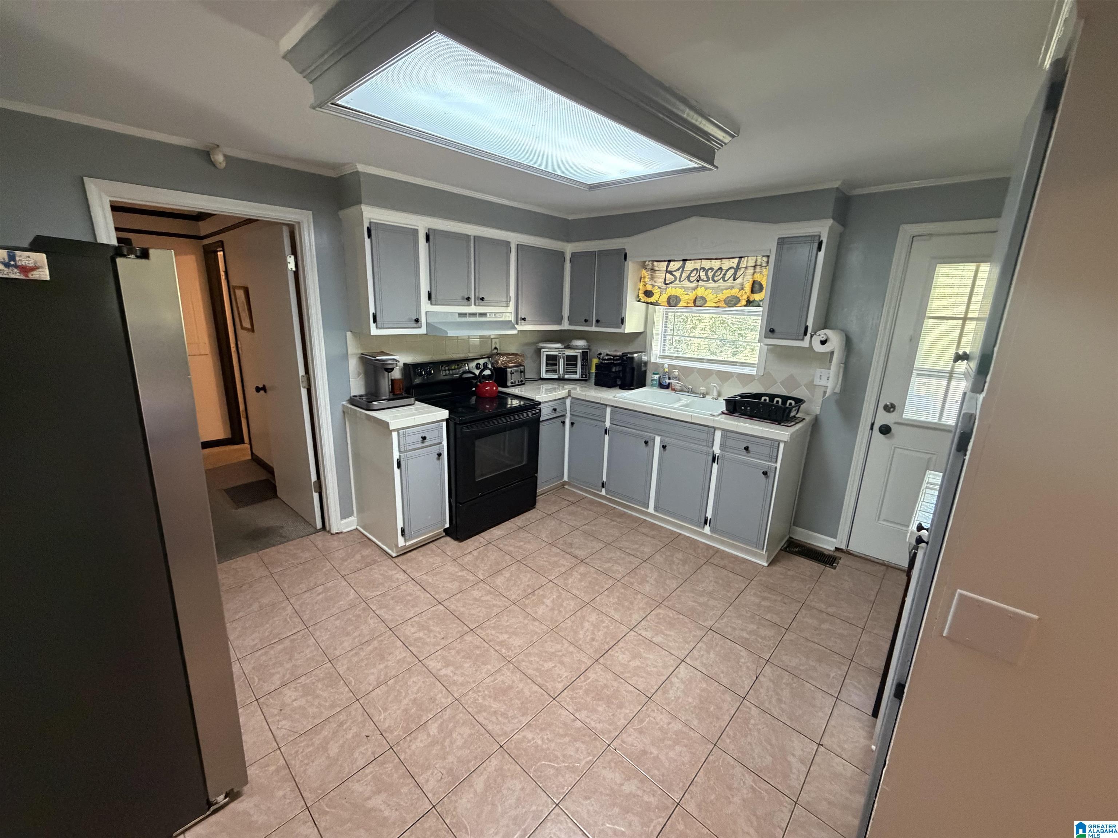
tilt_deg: -14.1
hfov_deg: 102.1
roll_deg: -0.9
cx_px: 559
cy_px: 419
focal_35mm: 14
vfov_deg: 85.7
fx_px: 452
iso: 640
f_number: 2.2
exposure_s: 1/60
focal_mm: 2.22
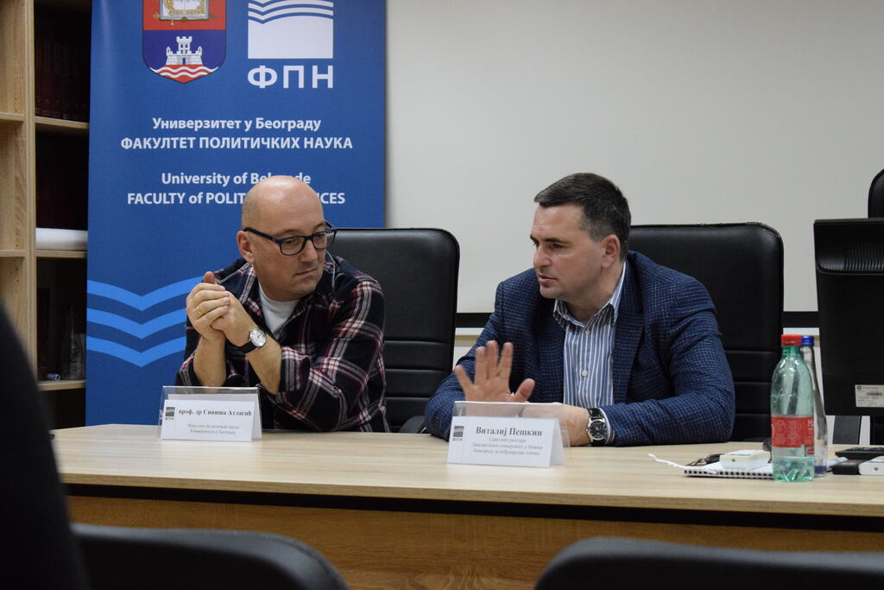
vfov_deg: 16.6
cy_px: 295
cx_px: 442
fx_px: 2026
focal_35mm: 82
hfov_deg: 24.6
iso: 4000
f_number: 7.1
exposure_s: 1/80
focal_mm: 55
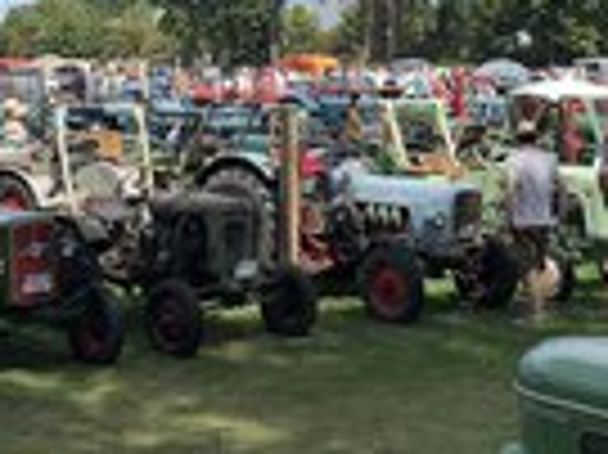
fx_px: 1457
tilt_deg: -0.5
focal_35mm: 83
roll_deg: +0.3
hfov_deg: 23.6
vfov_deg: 17.6
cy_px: 94
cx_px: 302
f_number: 1.8
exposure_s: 1/1715
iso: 20
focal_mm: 3.99
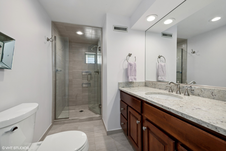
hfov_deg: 100.4
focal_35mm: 15
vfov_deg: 77.3
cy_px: 76
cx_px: 113
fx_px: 94
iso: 200
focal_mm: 15
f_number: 9.5
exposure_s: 1/30
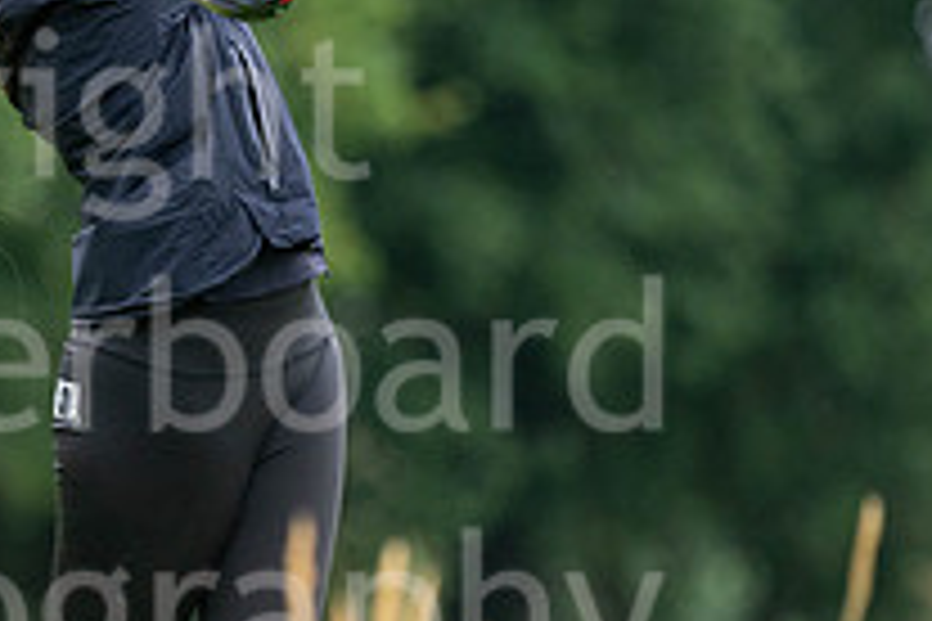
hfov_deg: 2.5
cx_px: 90
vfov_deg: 1.6
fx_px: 21745
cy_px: 398
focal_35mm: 840
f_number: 4
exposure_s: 1/640
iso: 500
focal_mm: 300
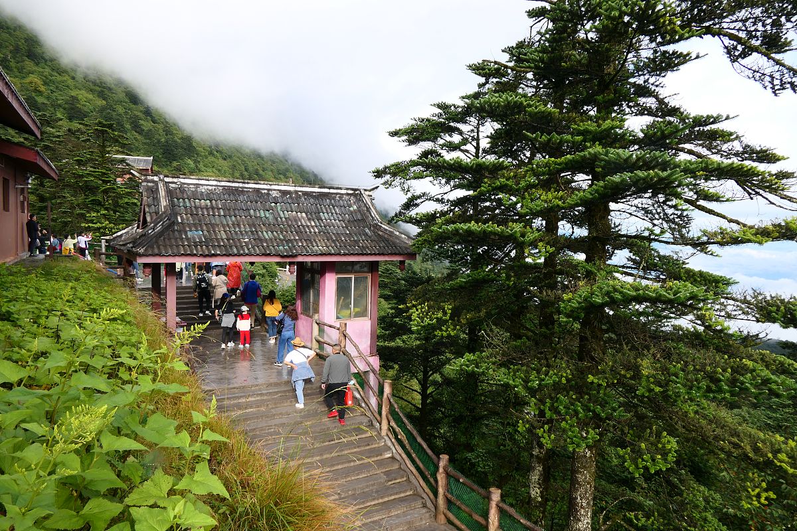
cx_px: 398
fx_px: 531
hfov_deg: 73.7
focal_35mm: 24
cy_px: 266
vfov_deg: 53.1
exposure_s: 1/80
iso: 125
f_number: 7.1
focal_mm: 8.8
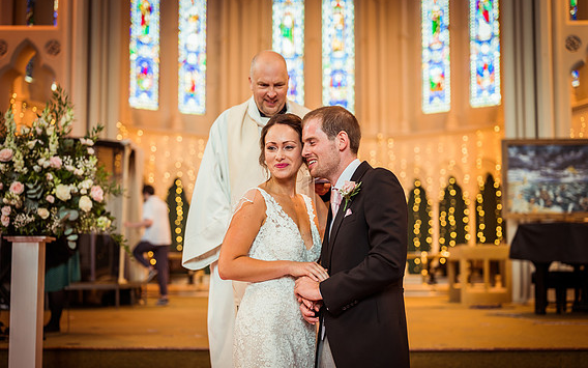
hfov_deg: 38.9
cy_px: 195
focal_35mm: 52
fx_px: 833
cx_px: 292
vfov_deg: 24.9
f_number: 2.2
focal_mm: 50
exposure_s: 1/160
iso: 560
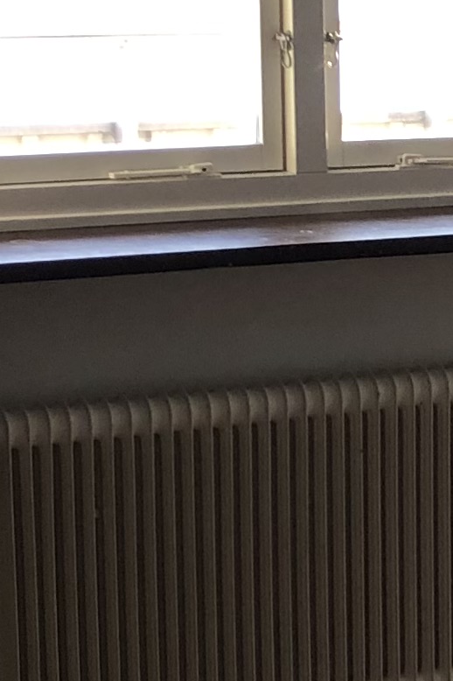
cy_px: 449
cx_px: 1091
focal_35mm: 151
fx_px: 2852
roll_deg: -1.9
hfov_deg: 8.3
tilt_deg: -12.6
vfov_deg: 13.6
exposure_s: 1/24
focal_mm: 3.99
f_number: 1.8
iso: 40
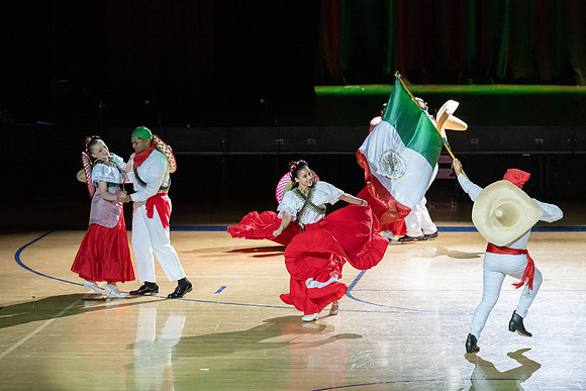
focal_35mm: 201
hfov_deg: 10.2
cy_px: 196
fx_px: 3272
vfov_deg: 6.8
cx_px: 293
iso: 5000
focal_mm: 200
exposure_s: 1/800
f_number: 3.5
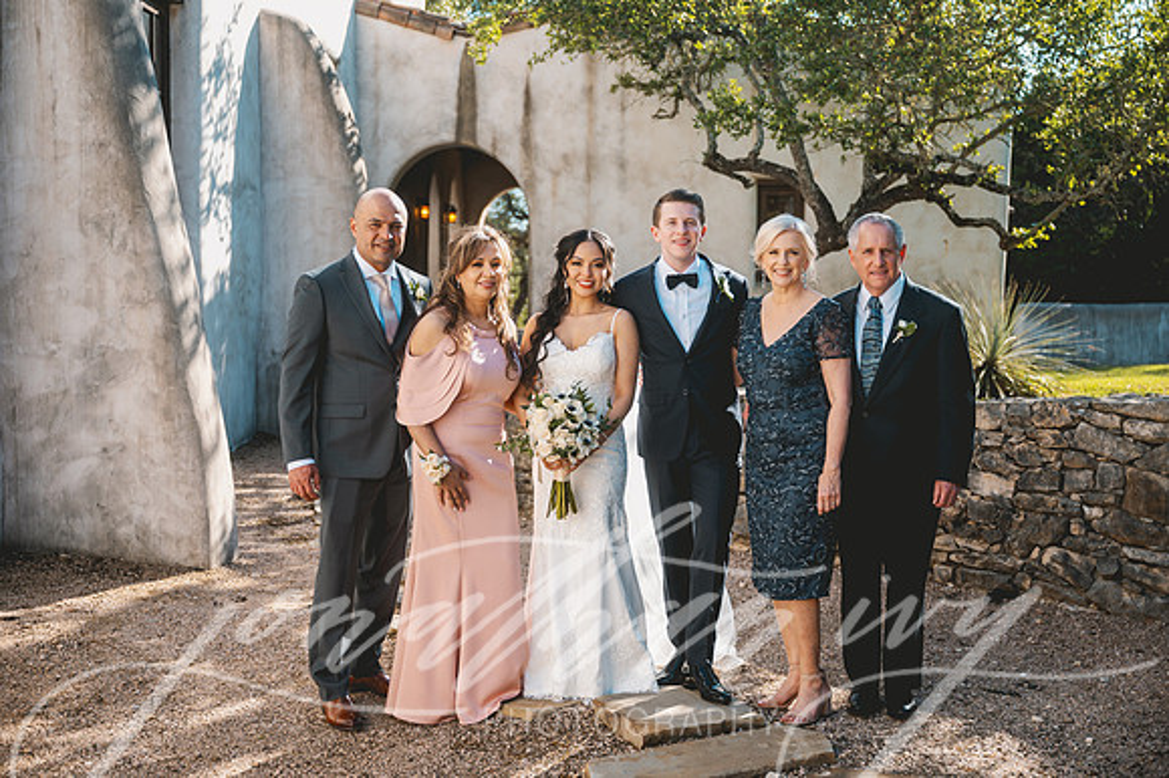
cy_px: 389
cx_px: 584
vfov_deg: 29.8
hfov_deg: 43.6
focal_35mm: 45
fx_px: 1460
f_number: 2.8
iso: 80
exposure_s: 1/640
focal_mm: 45
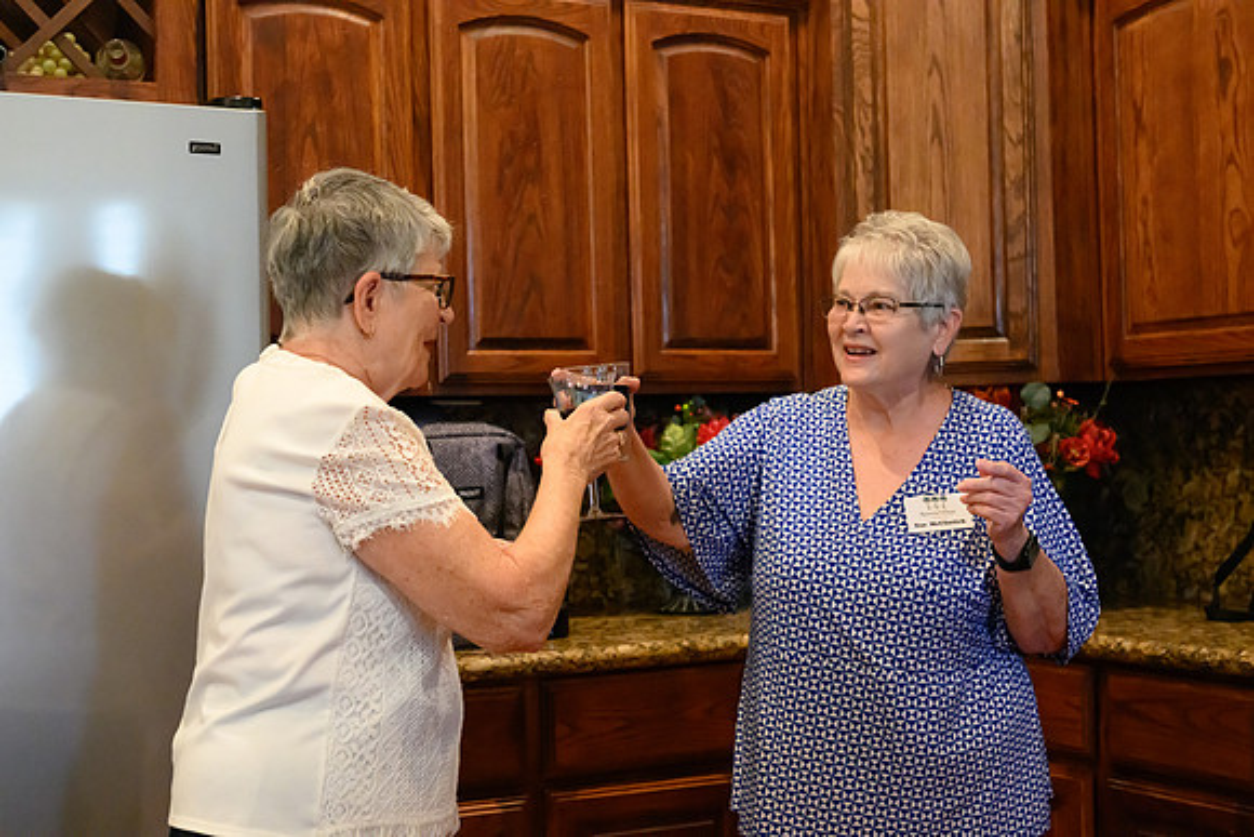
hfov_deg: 36.2
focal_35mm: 55
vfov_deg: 24.6
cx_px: 627
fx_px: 1916
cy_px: 418
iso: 22800
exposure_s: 1/200
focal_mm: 55
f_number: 4.5
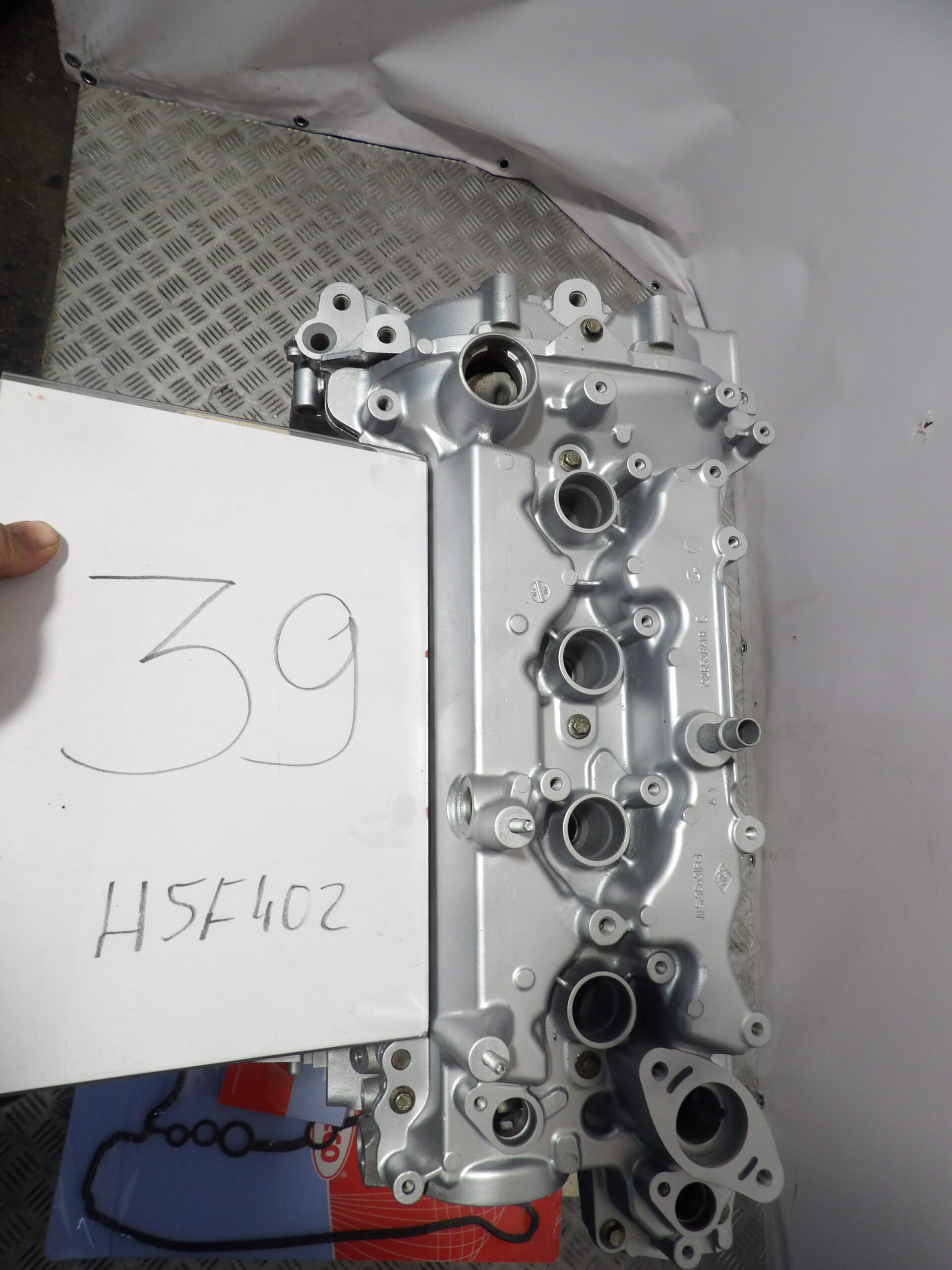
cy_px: 635
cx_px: 476
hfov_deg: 56.8
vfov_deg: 71.6
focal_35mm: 24
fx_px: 880
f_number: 3.2
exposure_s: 1/60
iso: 172
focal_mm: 4.3
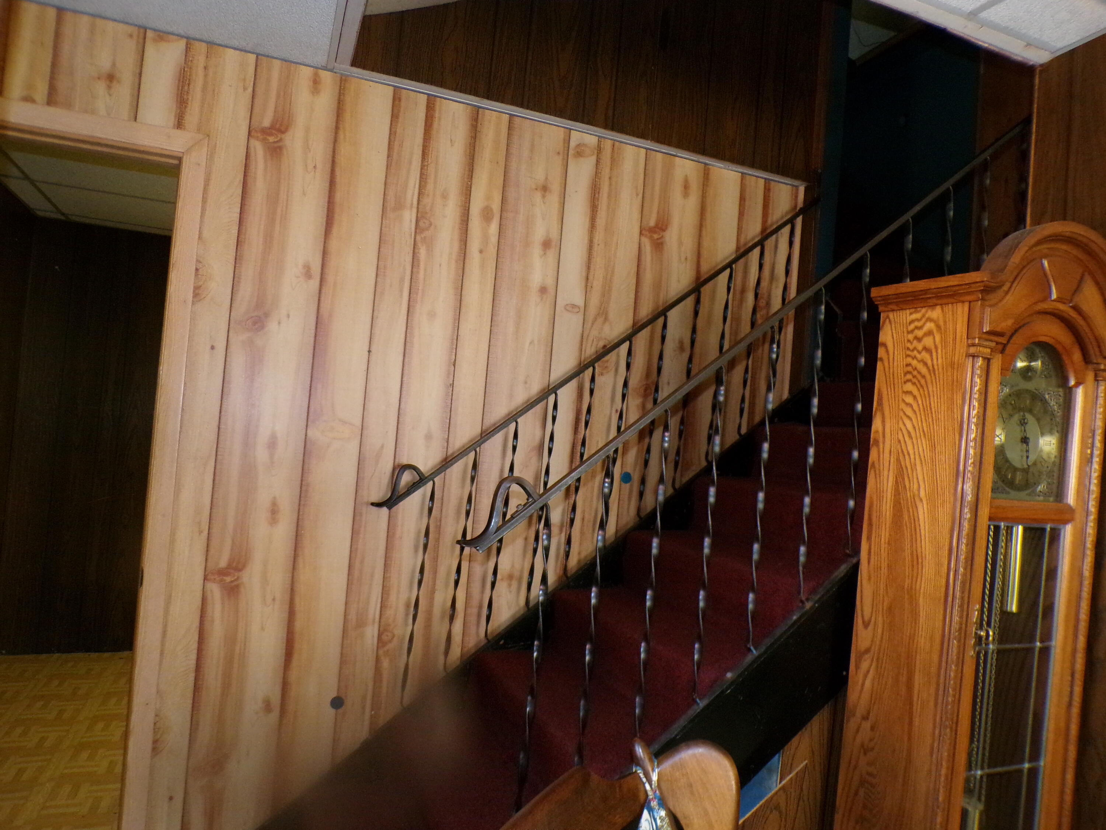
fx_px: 767
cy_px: 415
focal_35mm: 24
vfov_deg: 56.8
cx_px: 553
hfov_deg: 71.6
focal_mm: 4.3
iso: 640
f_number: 3
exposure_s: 1/17
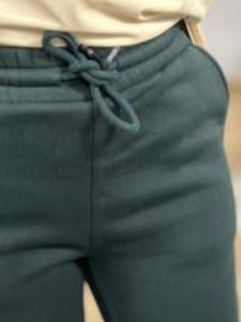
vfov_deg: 21.5
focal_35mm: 90
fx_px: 835
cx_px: 66
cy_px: 254
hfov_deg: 16.3
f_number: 1.78
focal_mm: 6.86
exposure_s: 1/50
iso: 320
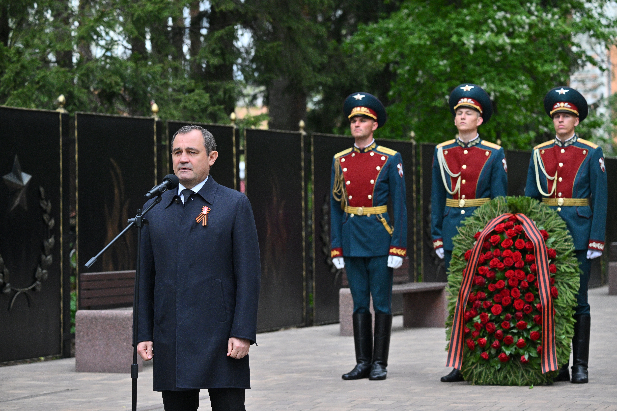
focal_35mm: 130
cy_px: 206
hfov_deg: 15.8
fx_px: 2228
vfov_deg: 10.5
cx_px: 308
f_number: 5.6
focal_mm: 130
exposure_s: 1/3200
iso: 2000
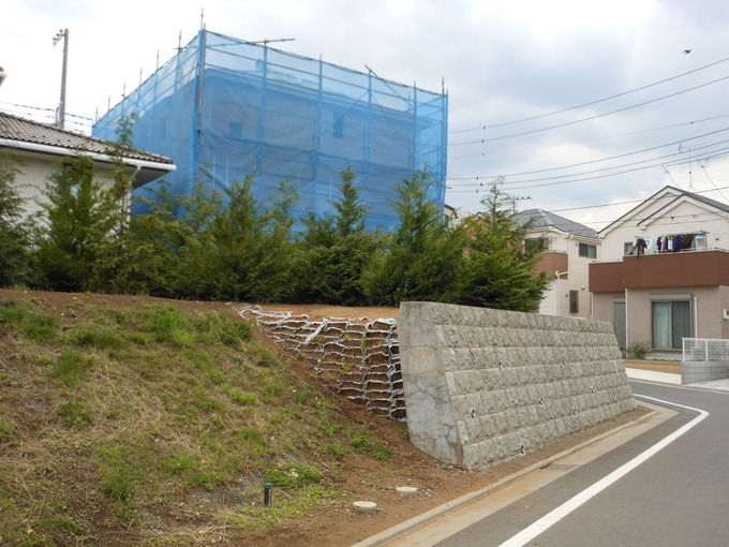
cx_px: 364
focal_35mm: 33
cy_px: 274
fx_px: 695
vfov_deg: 42.9
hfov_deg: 55.4
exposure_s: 1/400
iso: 80
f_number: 4
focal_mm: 5.9
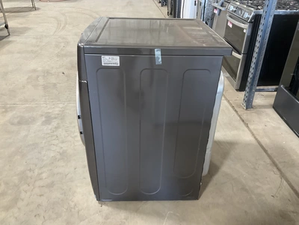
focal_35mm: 29
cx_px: 150
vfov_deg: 48.2
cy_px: 112
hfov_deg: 61.7
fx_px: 250
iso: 200
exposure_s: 1/60
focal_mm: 3
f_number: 1.8
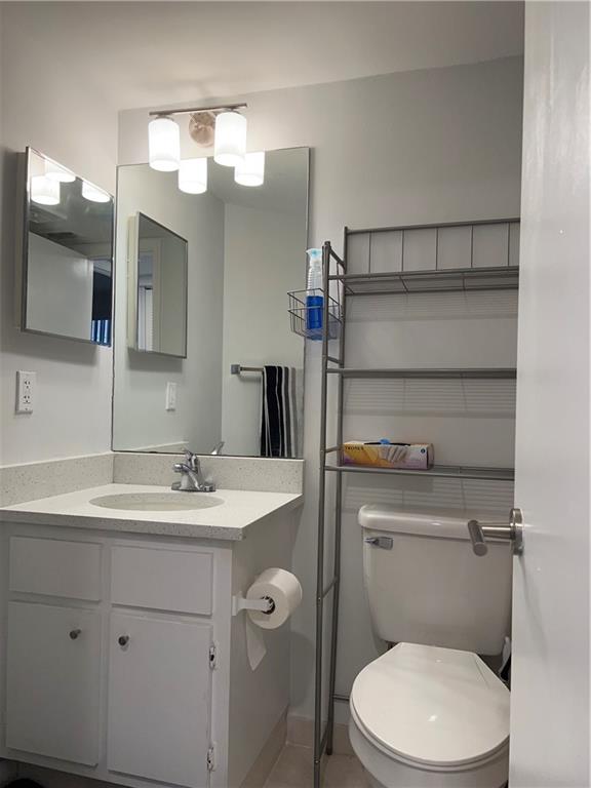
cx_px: 296
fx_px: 592
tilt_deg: +0.6
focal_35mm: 26
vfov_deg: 67.3
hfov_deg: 53.1
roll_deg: -1.1
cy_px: 394
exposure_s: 1/120
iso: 100
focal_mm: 5.7
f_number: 1.5
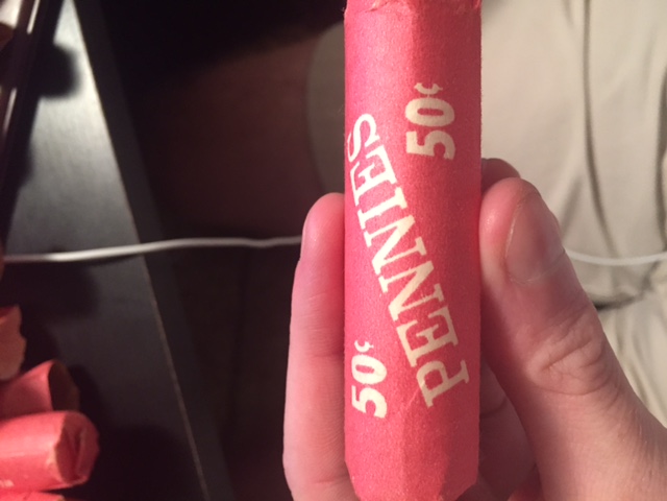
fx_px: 559
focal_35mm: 29
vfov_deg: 48.2
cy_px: 250
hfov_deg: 61.7
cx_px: 334
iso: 250
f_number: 2.2
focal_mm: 4.15
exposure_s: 1/30
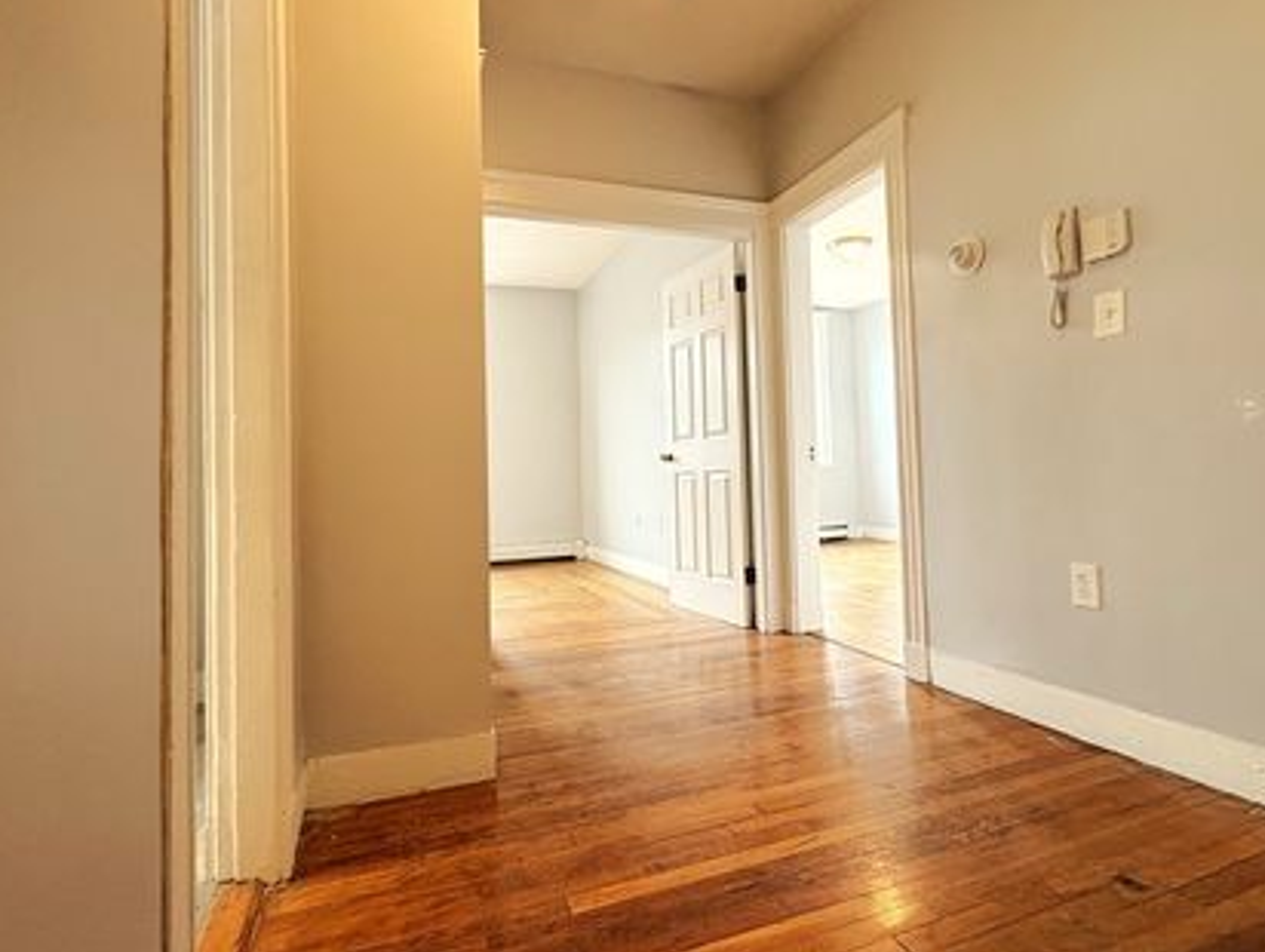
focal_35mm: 17
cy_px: 451
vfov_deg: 74.8
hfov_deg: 90.8
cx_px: 682
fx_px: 622
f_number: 2.2
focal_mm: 2.22
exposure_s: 1/60
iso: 200
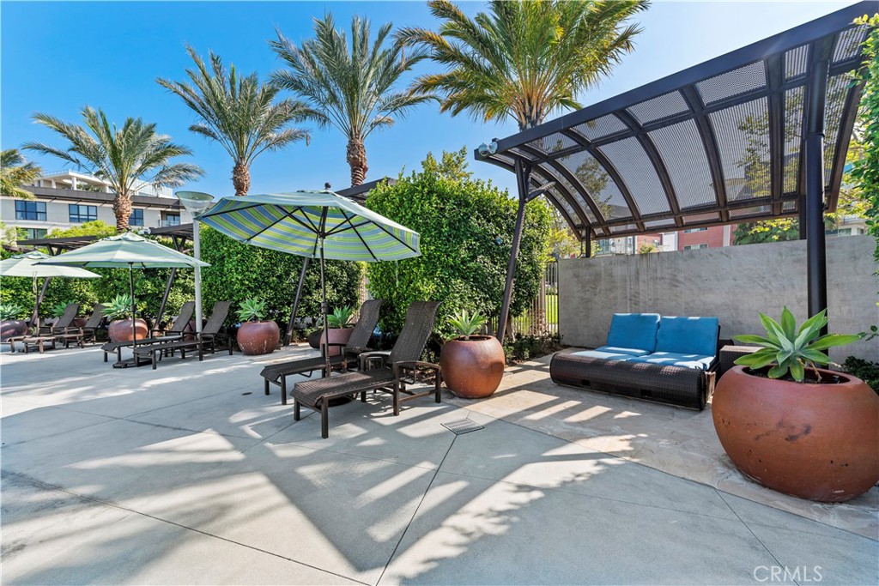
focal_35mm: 14
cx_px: 440
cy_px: 293
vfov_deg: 81.2
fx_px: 342
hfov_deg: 104.2
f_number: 7.1
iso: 200
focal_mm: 14
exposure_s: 1/250
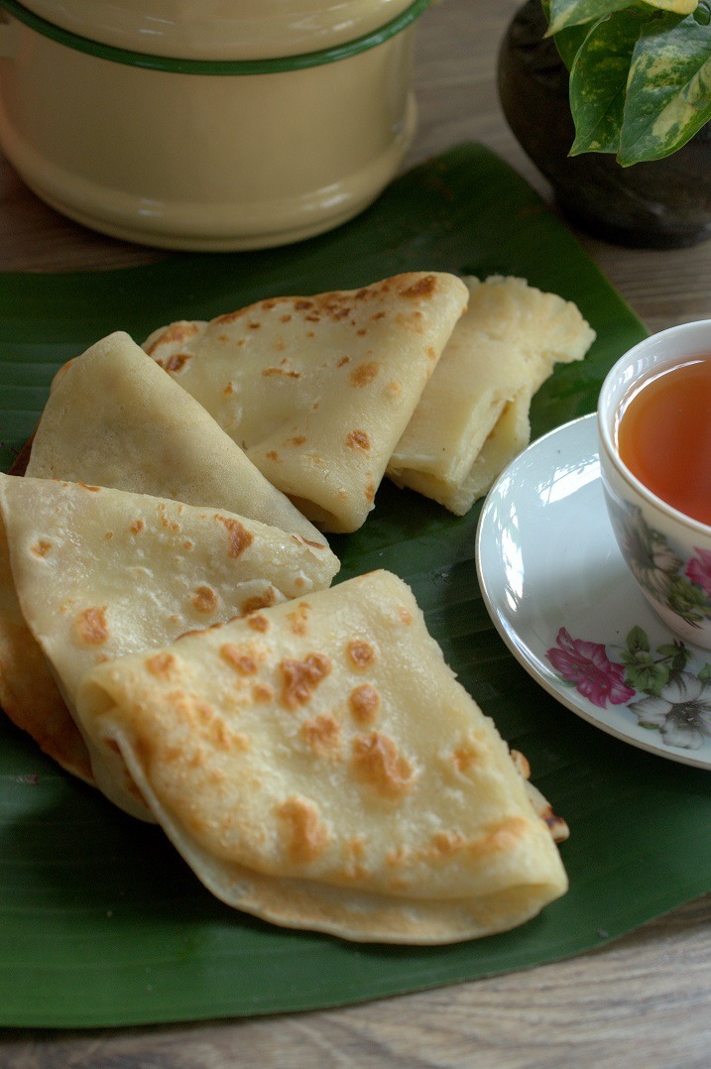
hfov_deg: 22.6
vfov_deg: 33.4
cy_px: 534
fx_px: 1780
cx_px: 356
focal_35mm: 60
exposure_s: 1/60
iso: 900
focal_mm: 40
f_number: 5.6
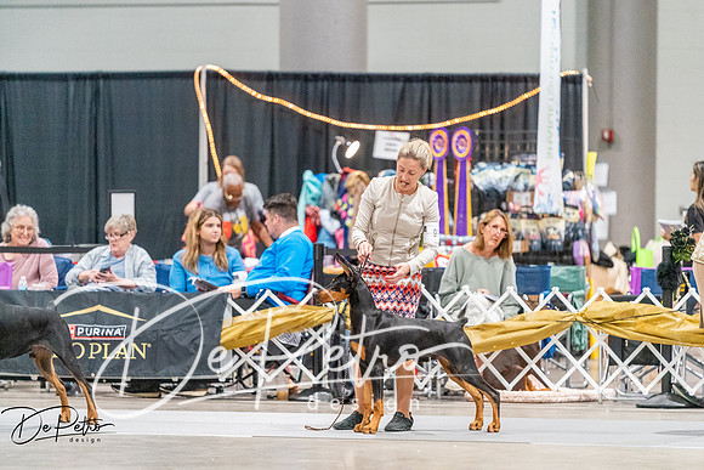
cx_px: 352
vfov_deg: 6.9
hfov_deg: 10.3
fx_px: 3912
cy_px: 235
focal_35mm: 200
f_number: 2.8
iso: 12800
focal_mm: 200
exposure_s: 1/320
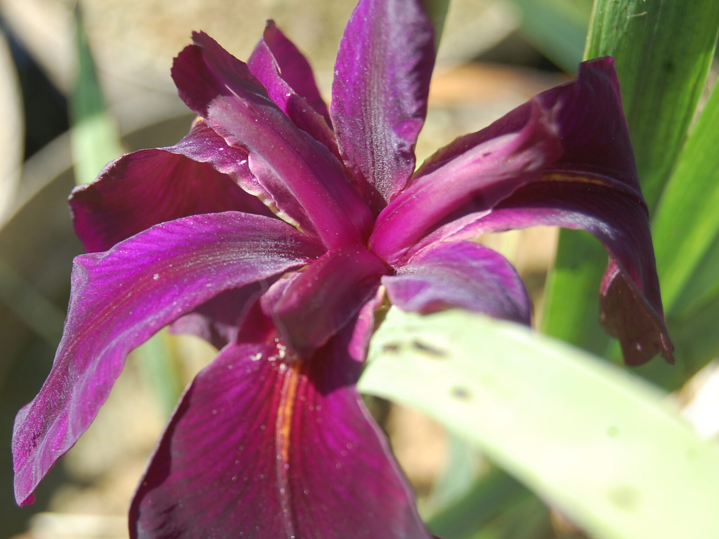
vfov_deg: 14.4
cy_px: 252
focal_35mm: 103
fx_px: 2132
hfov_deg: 19.1
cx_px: 284
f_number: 6.3
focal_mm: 55
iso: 200
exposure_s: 1/160
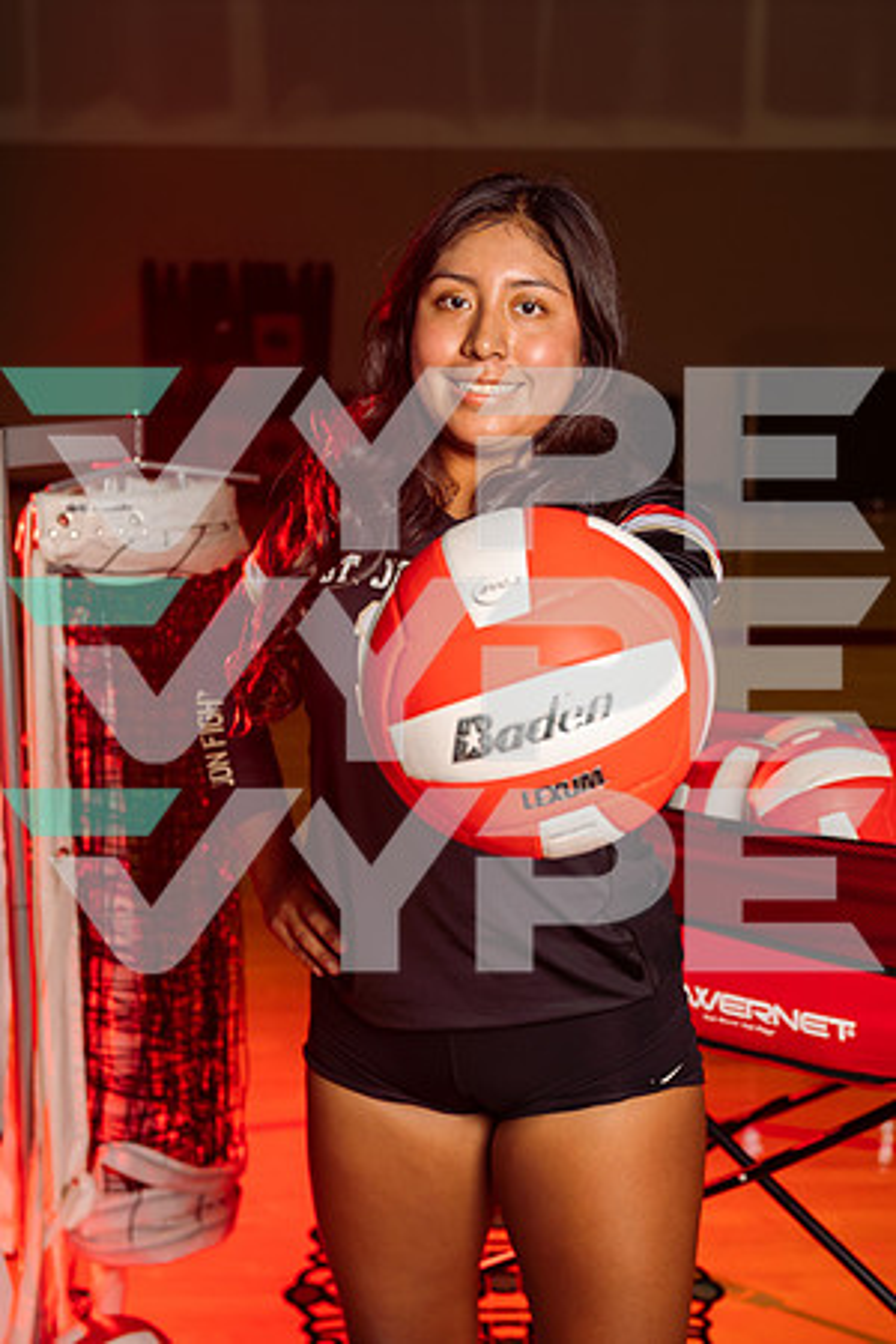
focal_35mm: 56
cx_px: 448
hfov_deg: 24.2
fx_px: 2091
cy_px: 672
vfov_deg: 35.6
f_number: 5
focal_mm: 56
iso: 125
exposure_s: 1/250
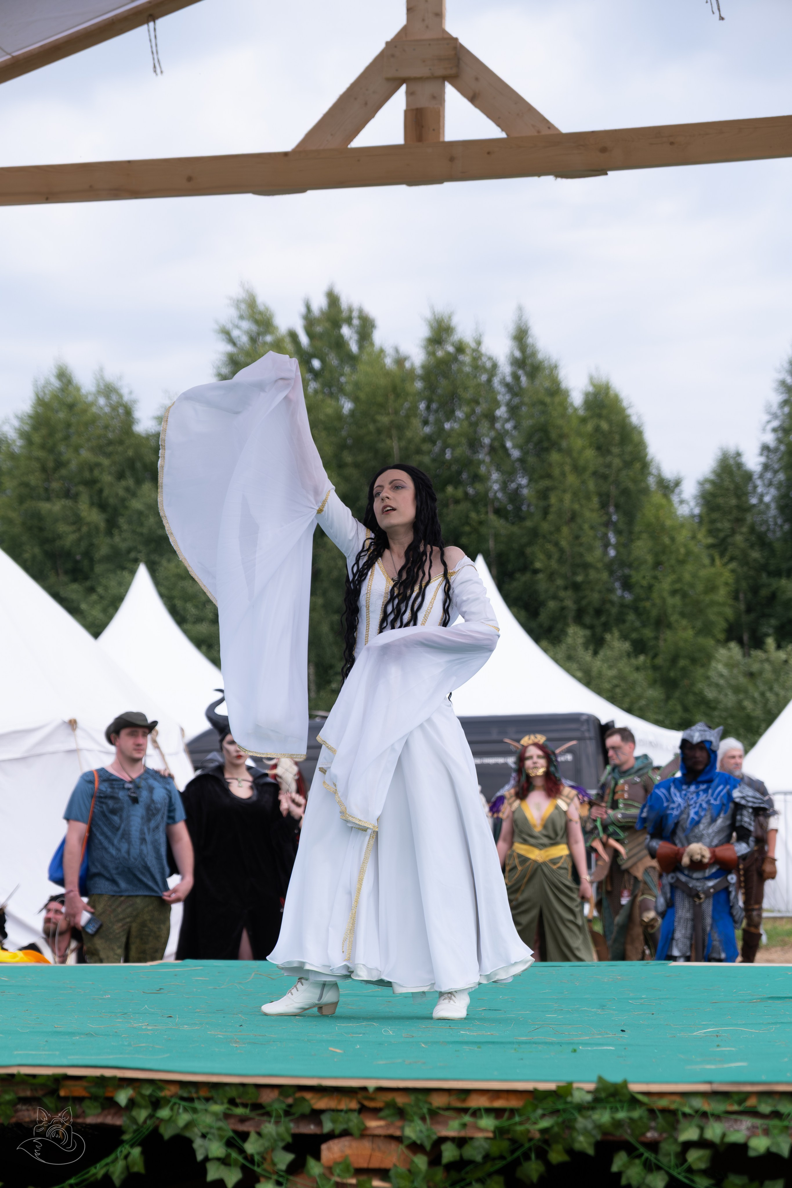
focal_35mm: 83
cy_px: 594
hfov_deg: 16.5
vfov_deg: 24.5
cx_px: 396
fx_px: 2739
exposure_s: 1/1000
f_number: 3.6
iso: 160
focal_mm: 55
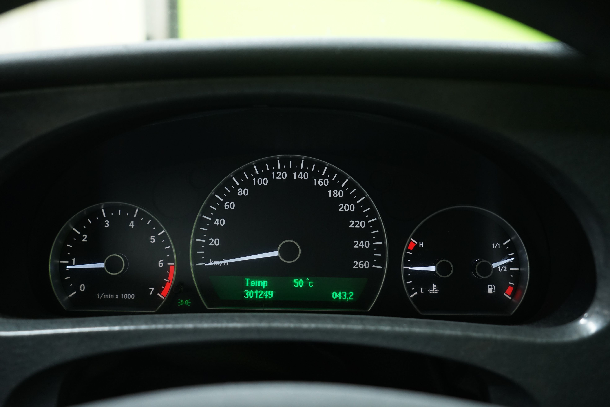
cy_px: 204
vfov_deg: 38.9
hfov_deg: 55.8
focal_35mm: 34
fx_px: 576
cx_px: 305
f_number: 4.5
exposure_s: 1/25
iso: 1250
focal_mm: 34
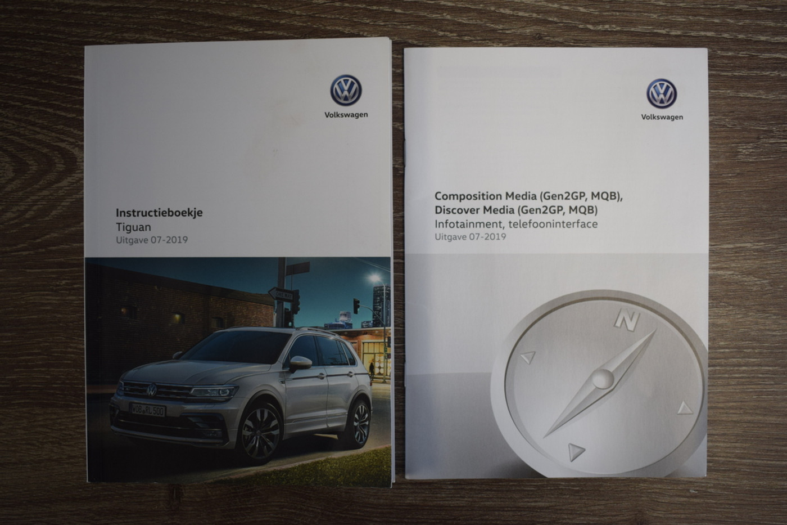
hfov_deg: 49.6
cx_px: 394
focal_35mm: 39
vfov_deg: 34.2
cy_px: 262
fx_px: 852
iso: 400
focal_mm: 26
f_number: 5
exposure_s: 1/100
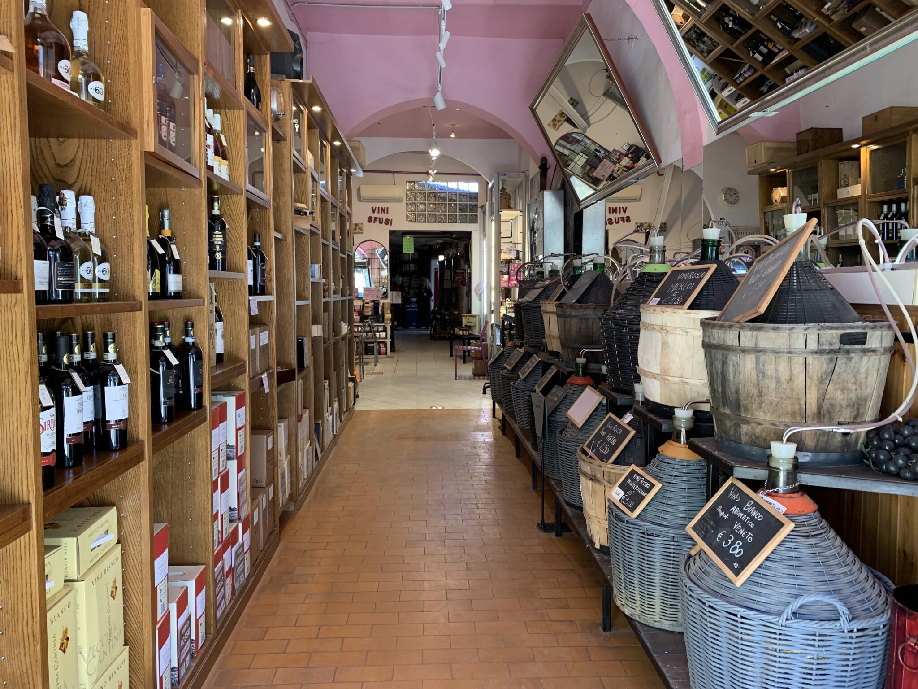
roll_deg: -0.5
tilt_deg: -3.6
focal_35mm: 26
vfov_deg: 53.1
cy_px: 344
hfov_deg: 67.3
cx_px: 459
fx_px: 690
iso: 100
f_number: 1.8
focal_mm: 4.25
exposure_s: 1/60
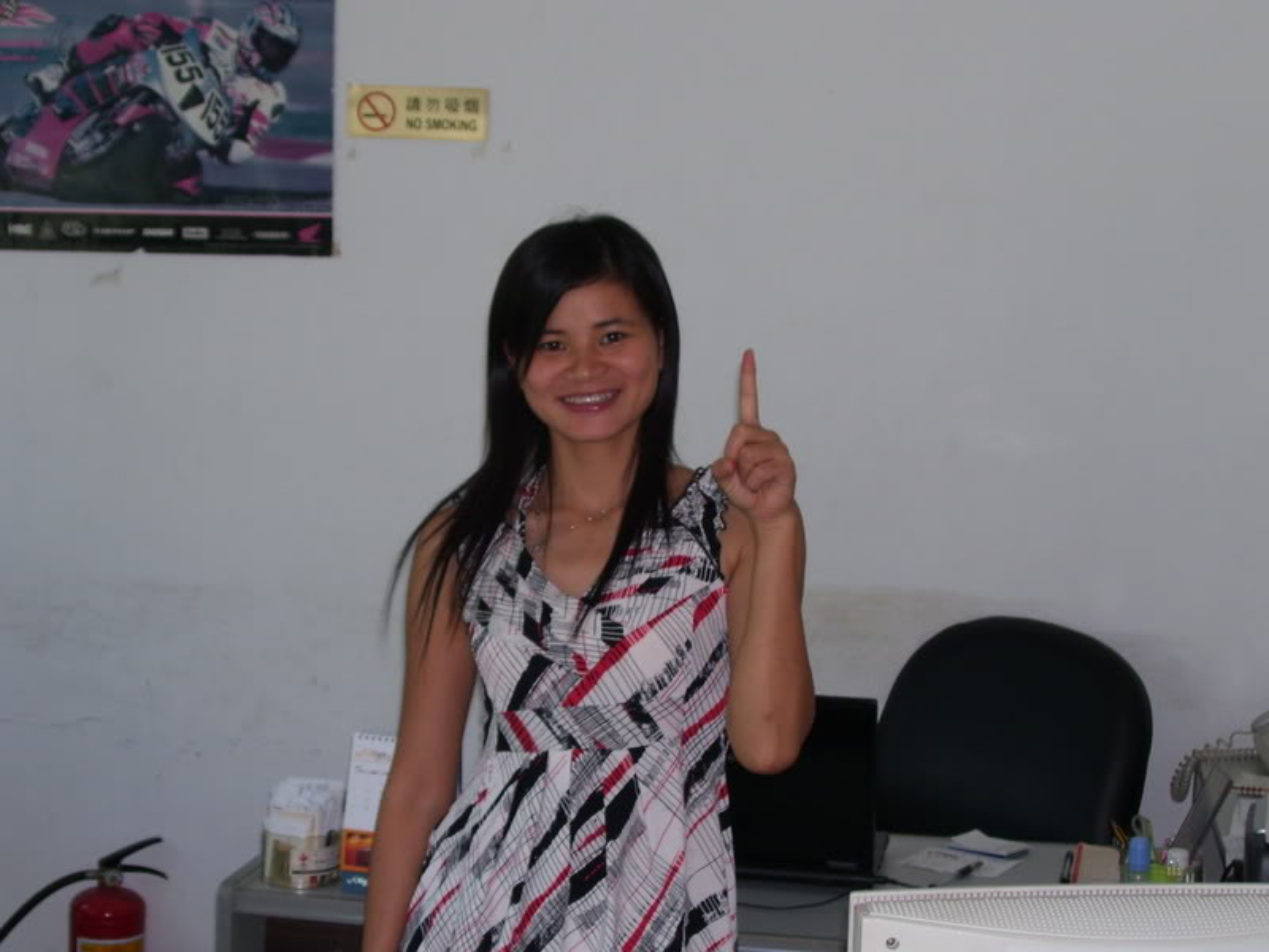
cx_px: 634
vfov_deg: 21.0
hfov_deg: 27.8
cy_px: 476
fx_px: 2566
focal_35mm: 70
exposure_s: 1/90
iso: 80
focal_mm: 11.6
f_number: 4
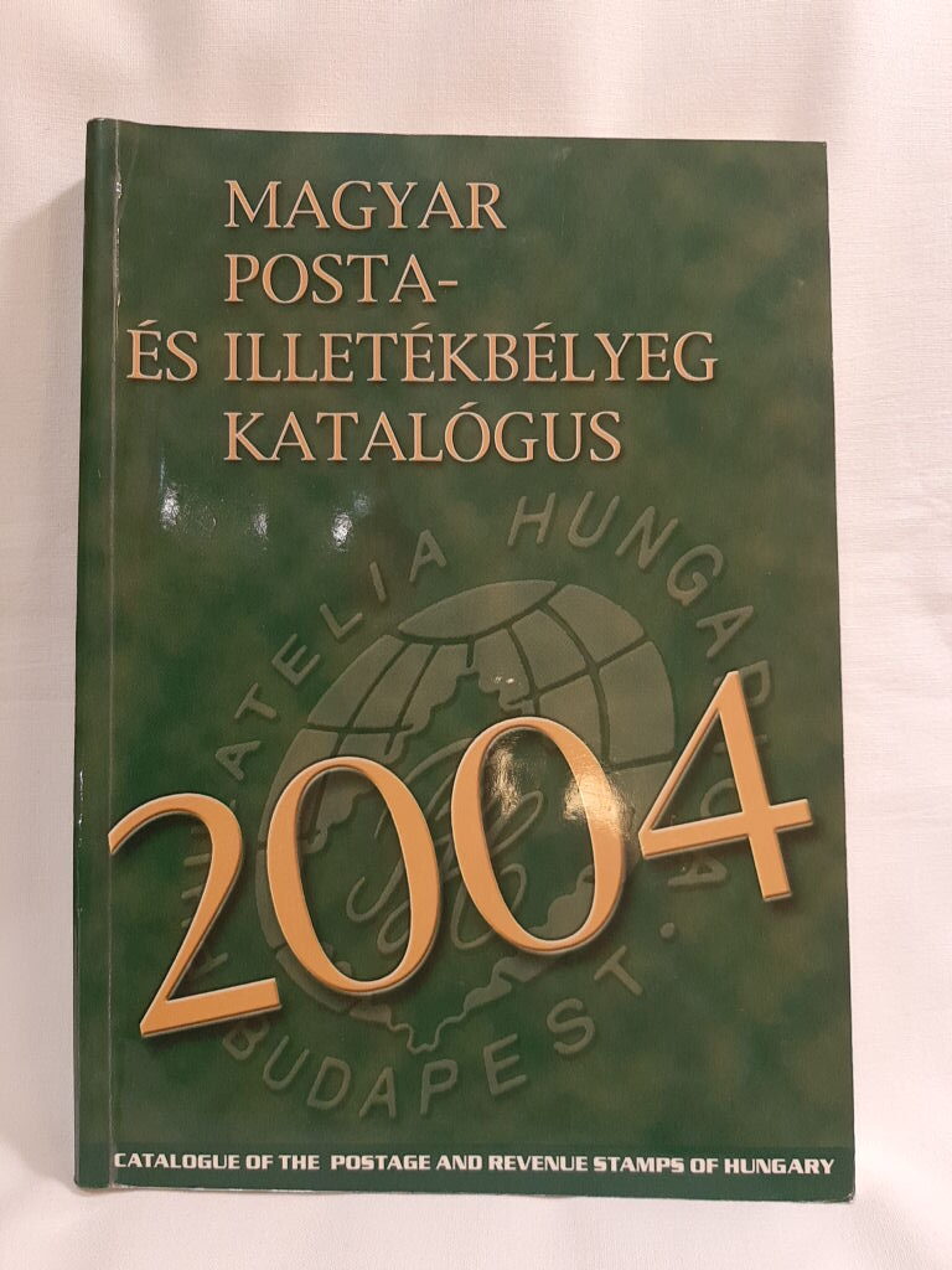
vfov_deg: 65.3
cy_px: 635
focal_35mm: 27
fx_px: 990
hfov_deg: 51.4
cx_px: 476
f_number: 1.7
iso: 466
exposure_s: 1/25
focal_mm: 3.93
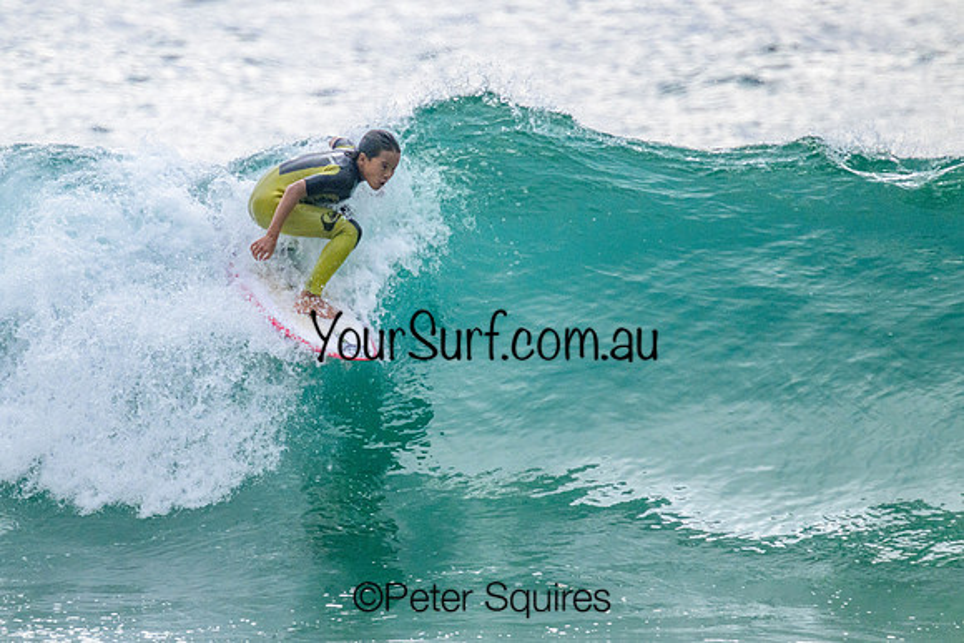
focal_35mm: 944
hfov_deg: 2.2
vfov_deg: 1.5
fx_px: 25283
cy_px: 330
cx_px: 400
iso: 1800
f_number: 11
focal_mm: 800
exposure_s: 1/2000
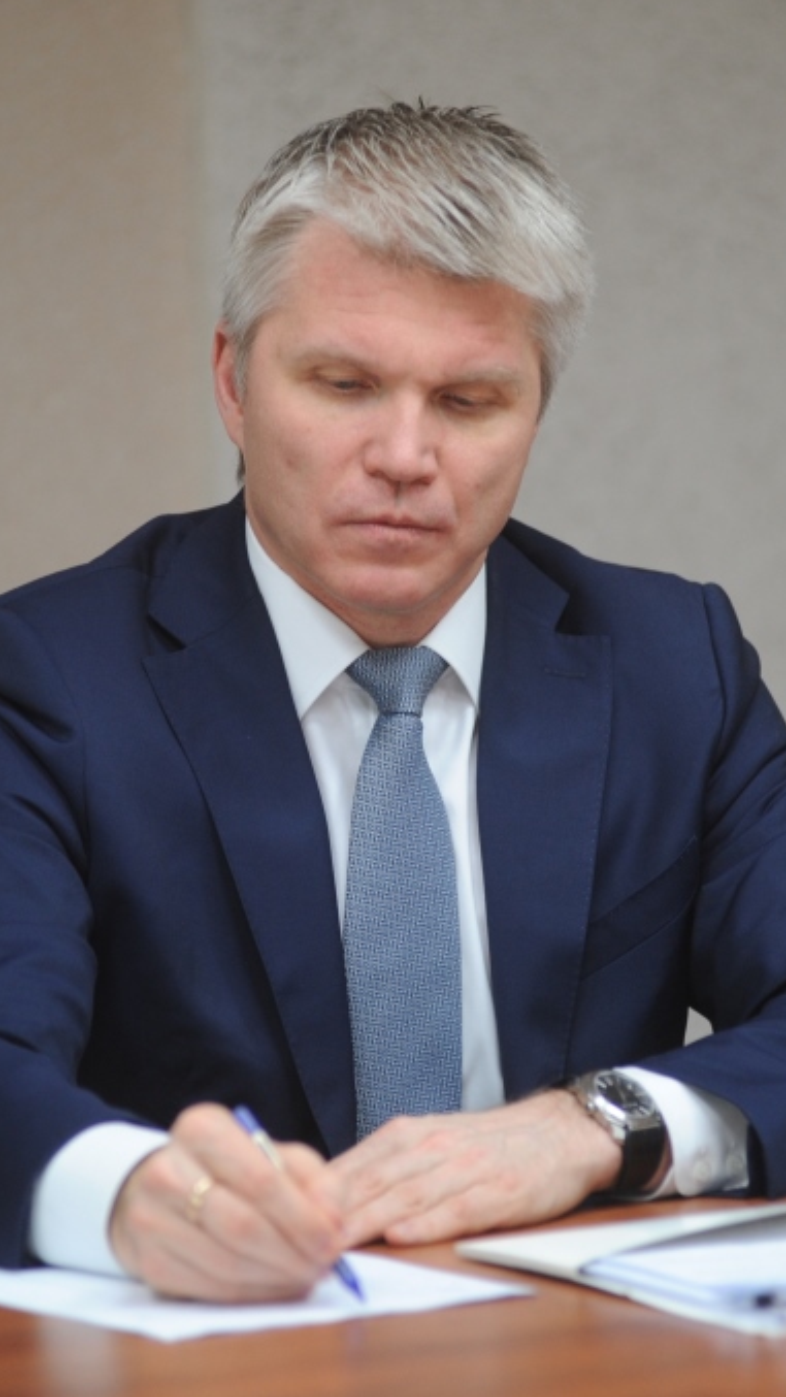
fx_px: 9963
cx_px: 413
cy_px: 698
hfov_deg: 4.5
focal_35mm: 269
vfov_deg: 8.0
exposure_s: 1/200
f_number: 2.8
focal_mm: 170
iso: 1000
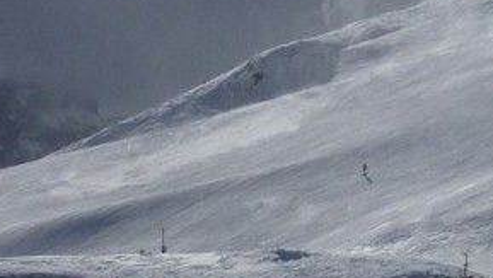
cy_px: 111
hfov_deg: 8.1
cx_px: 491
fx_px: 3466
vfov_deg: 4.6
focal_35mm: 265
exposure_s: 1/500
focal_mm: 14.2
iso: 80
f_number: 13
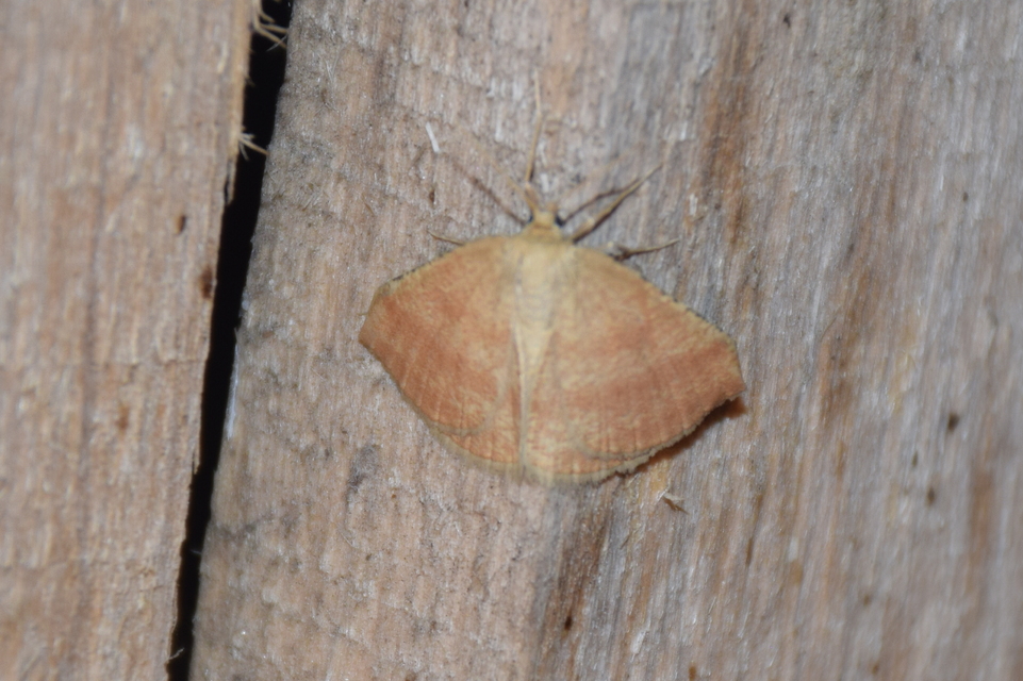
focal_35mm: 210
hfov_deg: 9.8
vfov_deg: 6.5
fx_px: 5965
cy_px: 340
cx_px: 512
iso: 320
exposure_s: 1/60
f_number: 7.1
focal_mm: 140
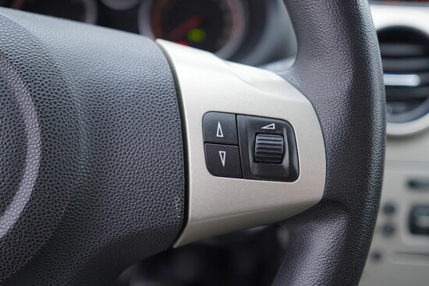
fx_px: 429
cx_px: 214
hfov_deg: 53.1
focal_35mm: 36
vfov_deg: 36.9
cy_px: 143
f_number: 2.8
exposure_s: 1/40
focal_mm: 24
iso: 200
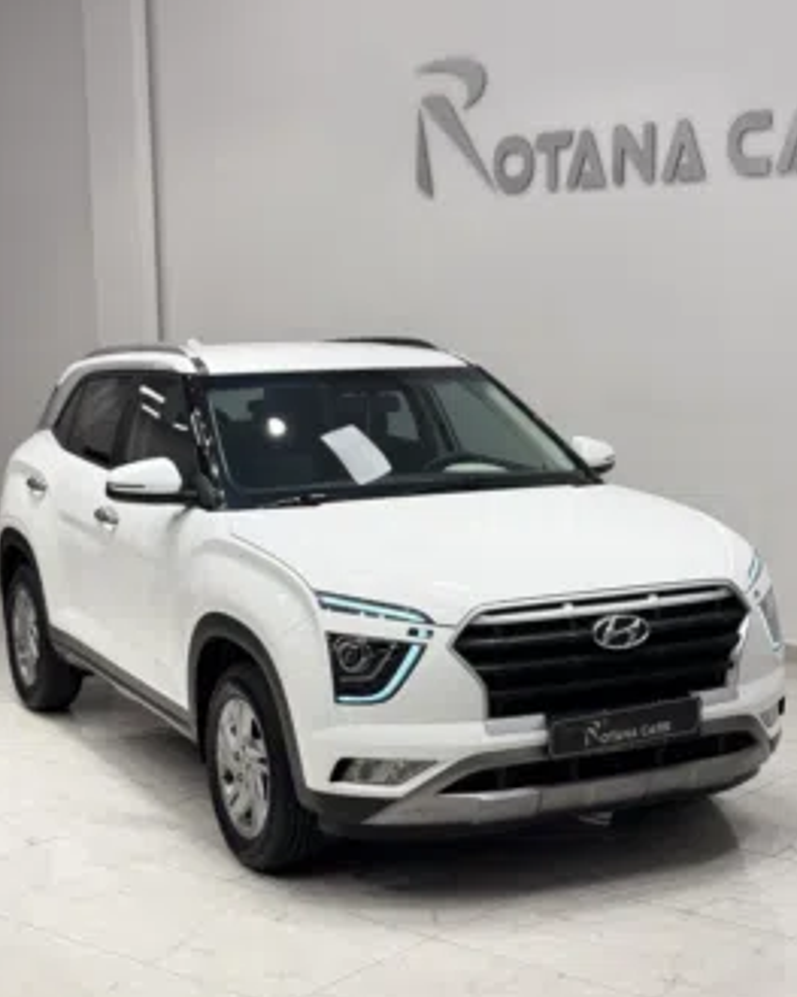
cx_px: 403
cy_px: 509
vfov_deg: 33.0
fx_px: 1681
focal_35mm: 57
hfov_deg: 26.7
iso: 64
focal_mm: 6.76
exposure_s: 1/299
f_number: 1.78
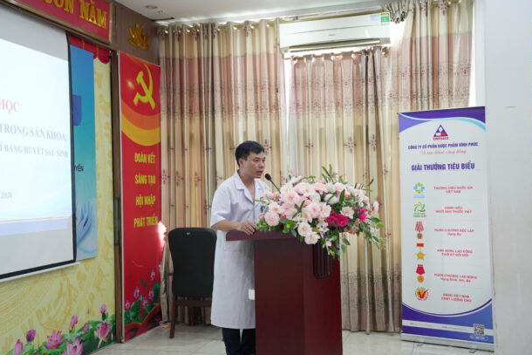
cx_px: 259
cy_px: 180
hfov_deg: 46.4
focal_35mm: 42
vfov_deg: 31.9
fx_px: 621
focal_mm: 40
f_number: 2.8
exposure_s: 1/100
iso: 2500
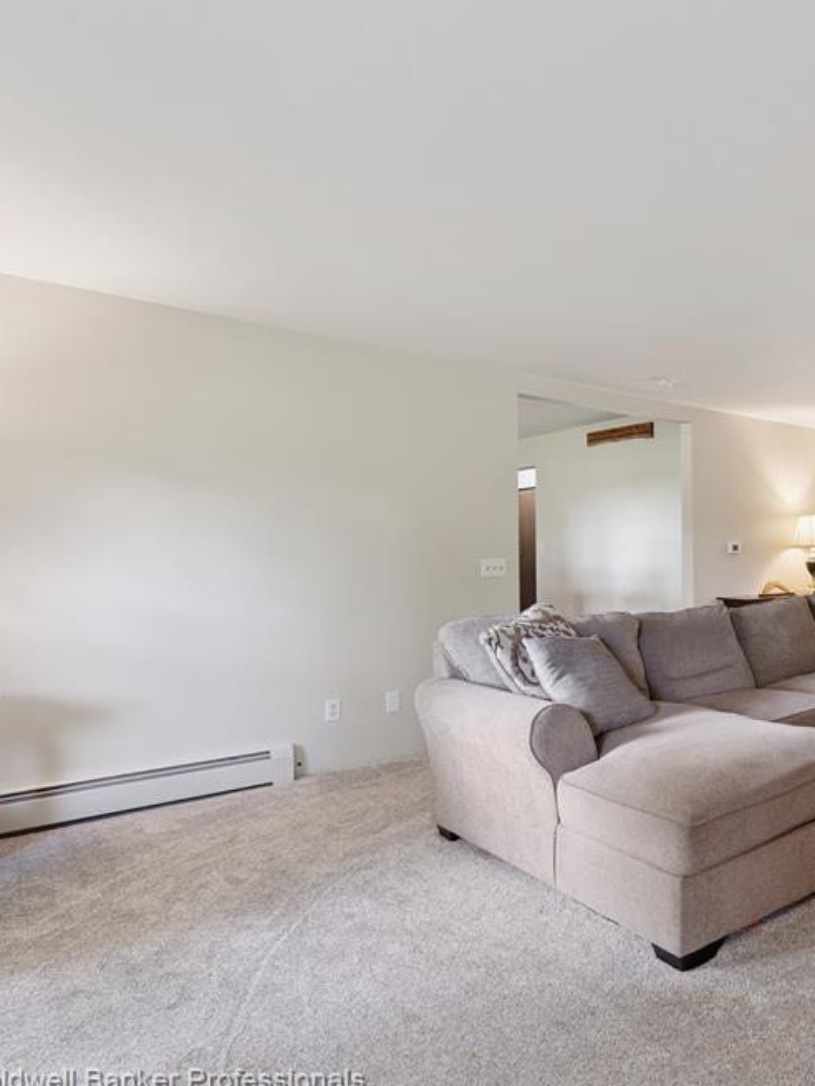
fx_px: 753
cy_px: 536
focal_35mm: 24
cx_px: 805
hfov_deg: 47.7
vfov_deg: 71.6
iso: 400
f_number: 8
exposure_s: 1/8
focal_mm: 16
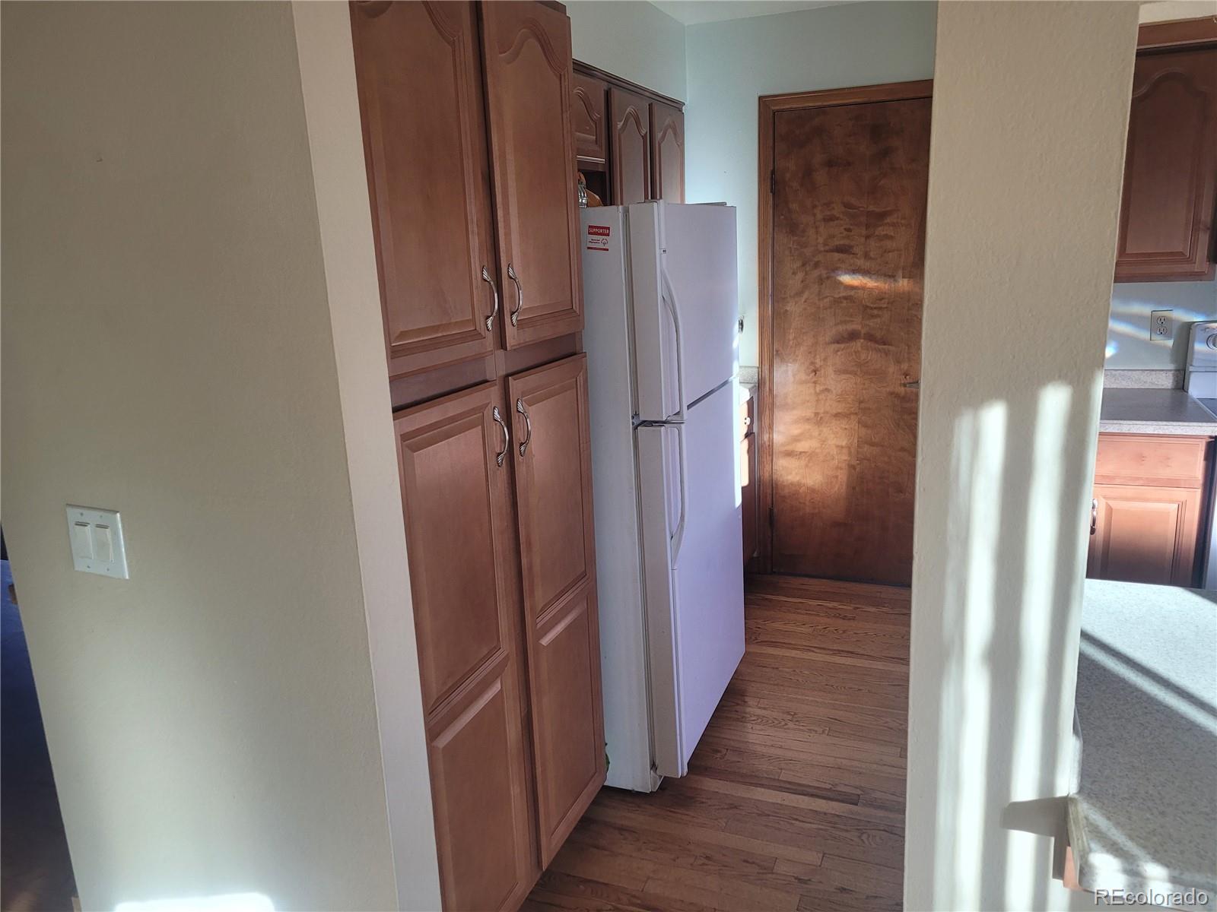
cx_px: 608
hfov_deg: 67.3
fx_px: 914
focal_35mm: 26
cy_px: 456
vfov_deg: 53.1
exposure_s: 1/120
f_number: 1.8
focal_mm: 5.4
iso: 125
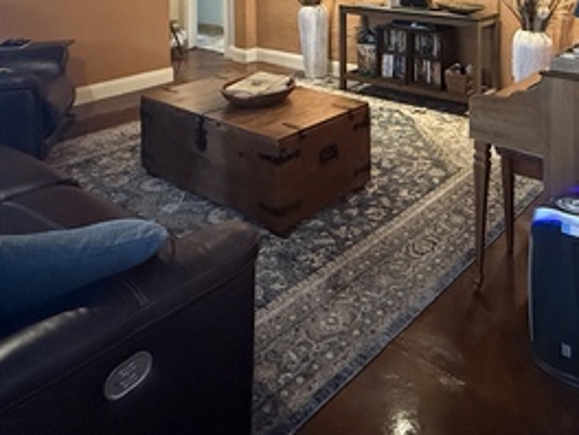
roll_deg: +0.5
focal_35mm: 34
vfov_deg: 34.6
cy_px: -68
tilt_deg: -0.6
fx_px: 569
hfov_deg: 52.6
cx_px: 401
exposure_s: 1/40
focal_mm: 2.22
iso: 1000
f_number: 2.2
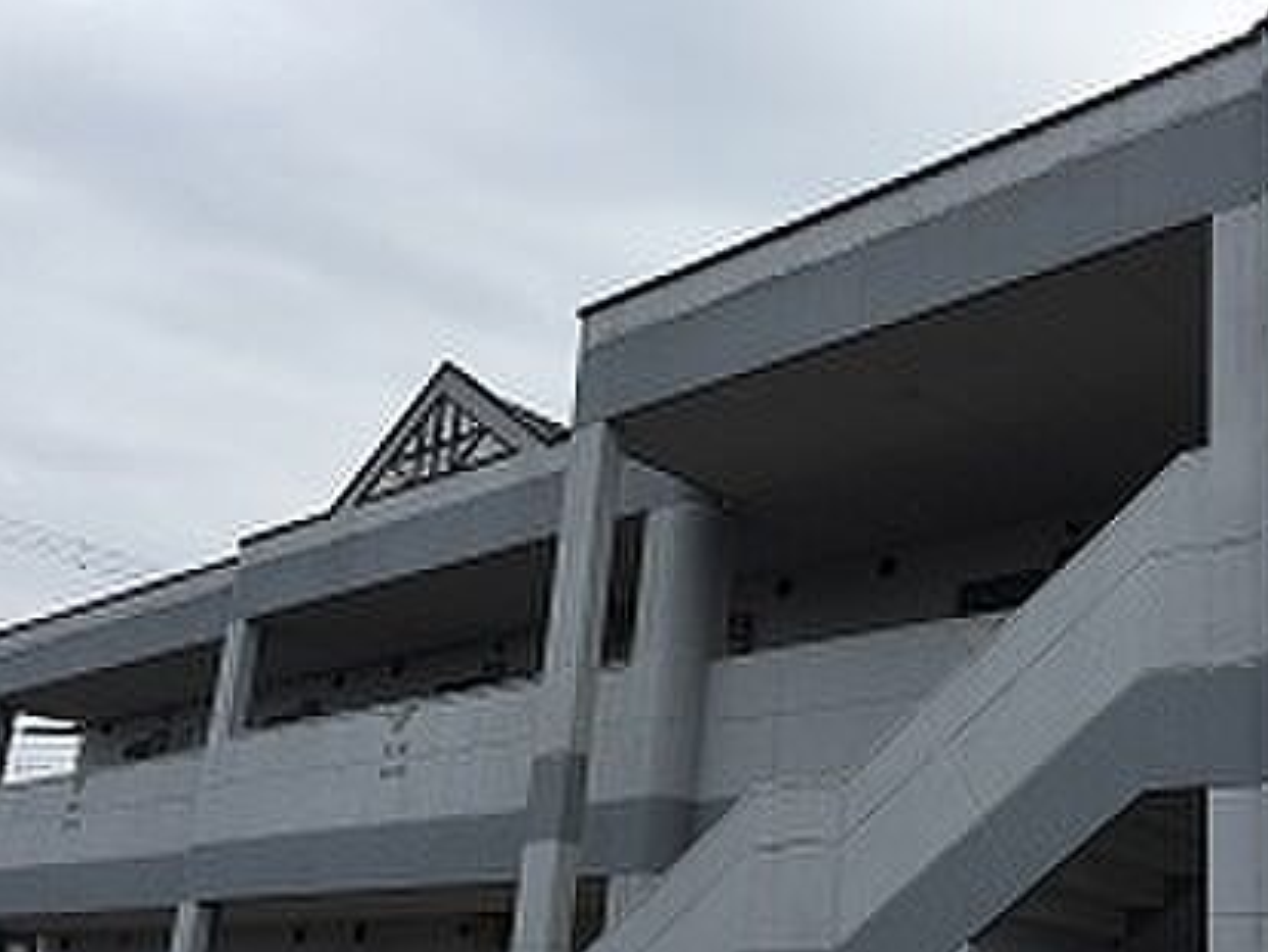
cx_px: 809
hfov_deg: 44.3
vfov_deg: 33.9
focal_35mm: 42
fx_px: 1539
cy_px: 670
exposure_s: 1/2639
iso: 32
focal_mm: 4.15
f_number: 2.2
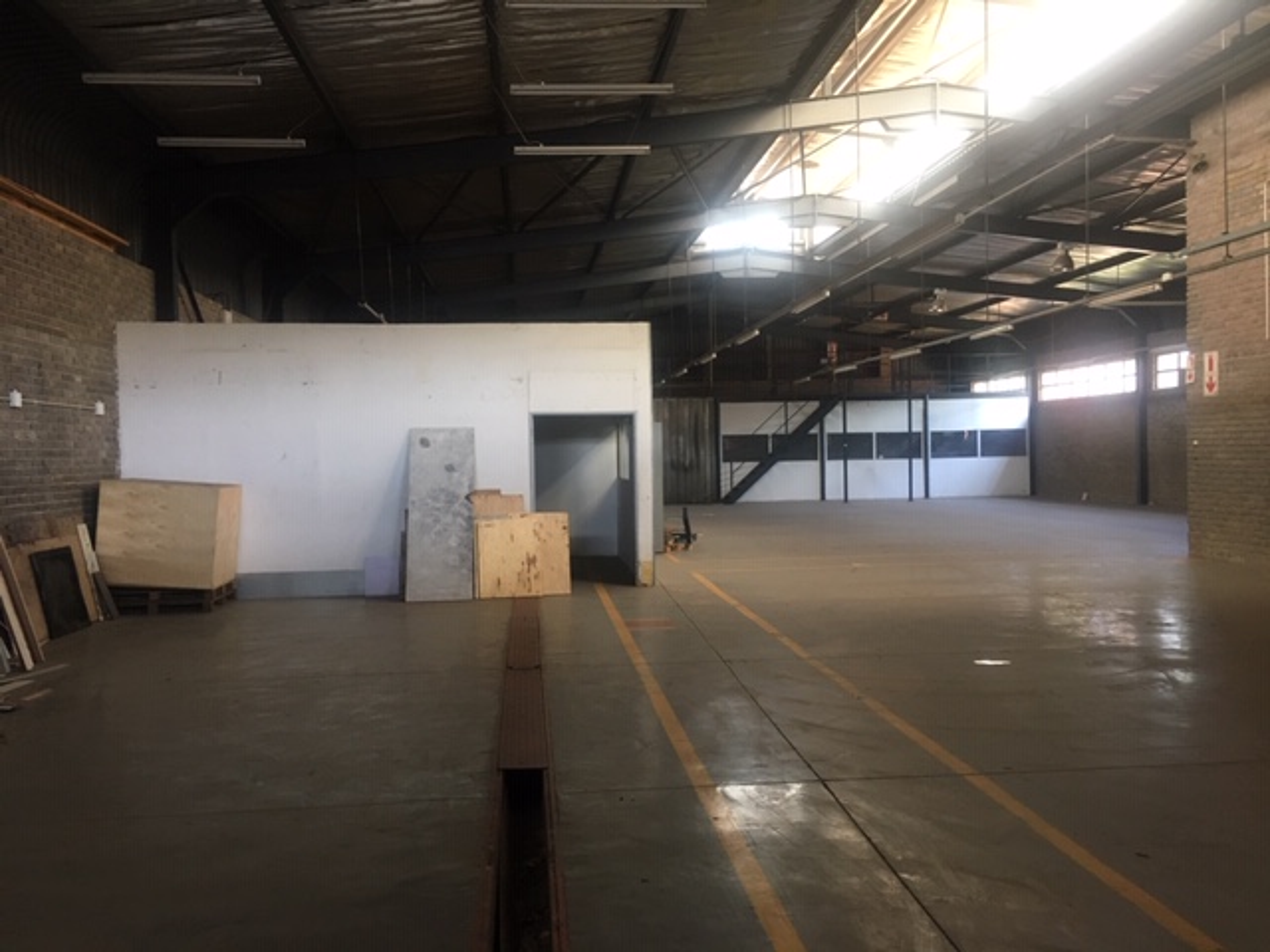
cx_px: 635
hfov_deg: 61.7
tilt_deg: -2.2
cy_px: 476
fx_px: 1064
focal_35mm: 29
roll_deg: +1.7
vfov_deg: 48.2
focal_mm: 4.15
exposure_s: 1/33
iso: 160
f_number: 2.2
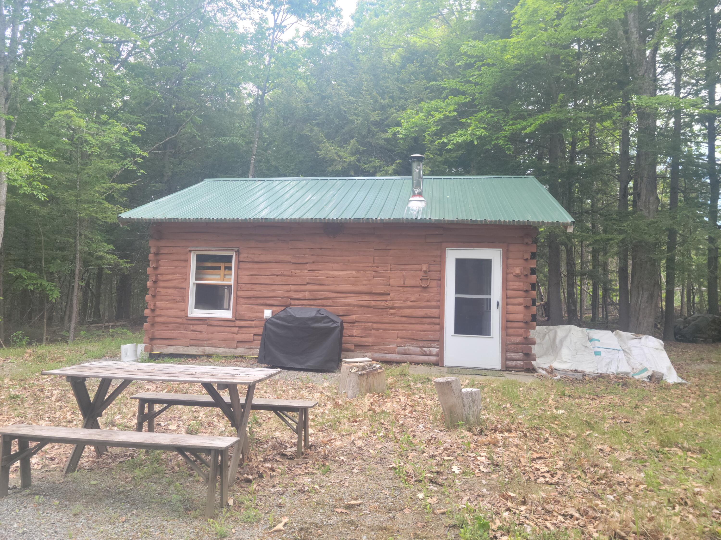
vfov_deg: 49.7
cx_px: 360
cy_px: 270
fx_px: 583
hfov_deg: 63.4
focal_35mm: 28
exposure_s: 1/120
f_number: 2
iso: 40
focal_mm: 5.9
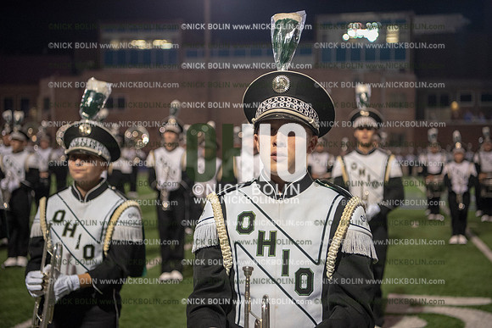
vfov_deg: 26.0
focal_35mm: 52
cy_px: 164
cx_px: 246
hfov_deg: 38.2
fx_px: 711
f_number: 3.2
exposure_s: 1/500
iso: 3200
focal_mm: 52
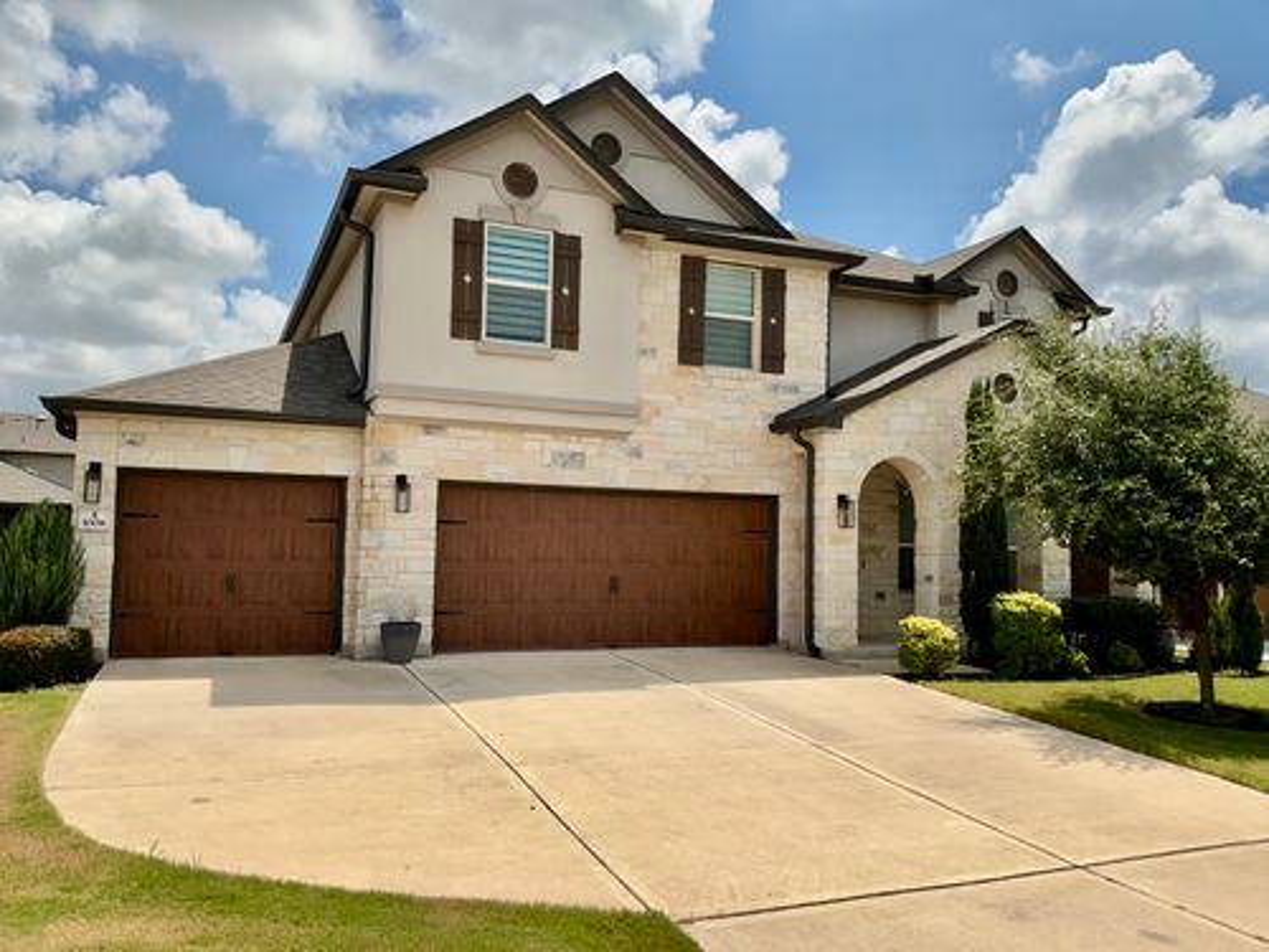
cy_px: 476
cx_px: 634
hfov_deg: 65.3
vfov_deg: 51.4
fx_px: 990
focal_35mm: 27
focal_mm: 3
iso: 25
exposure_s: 1/3788
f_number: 1.8
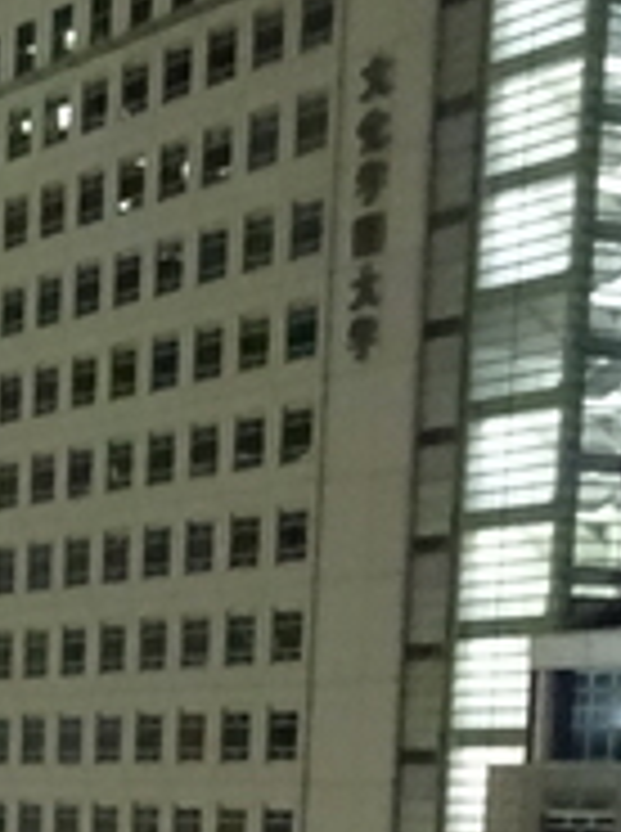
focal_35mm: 104
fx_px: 2496
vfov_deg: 17.6
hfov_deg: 12.7
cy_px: 1106
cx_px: -540
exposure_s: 1/4
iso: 3200
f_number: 3.5
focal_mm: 4.1
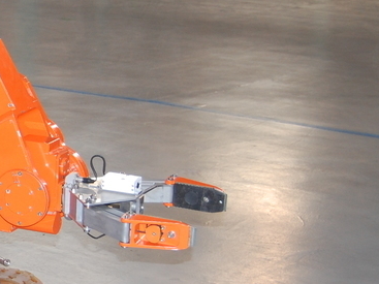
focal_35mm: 102
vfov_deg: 14.5
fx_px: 1116
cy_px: 156
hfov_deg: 17.9
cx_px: -122
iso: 400
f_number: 4
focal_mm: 24
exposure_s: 1/60
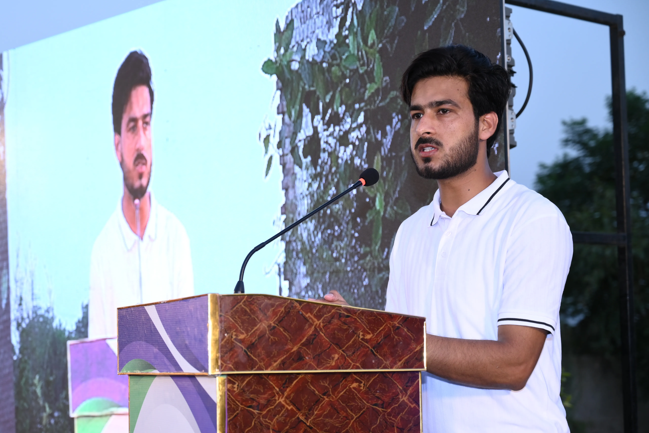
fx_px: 1334
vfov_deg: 18.4
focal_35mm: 74
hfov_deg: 27.3
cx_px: 278
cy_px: 249
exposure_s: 1/80
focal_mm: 63
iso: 400
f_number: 4
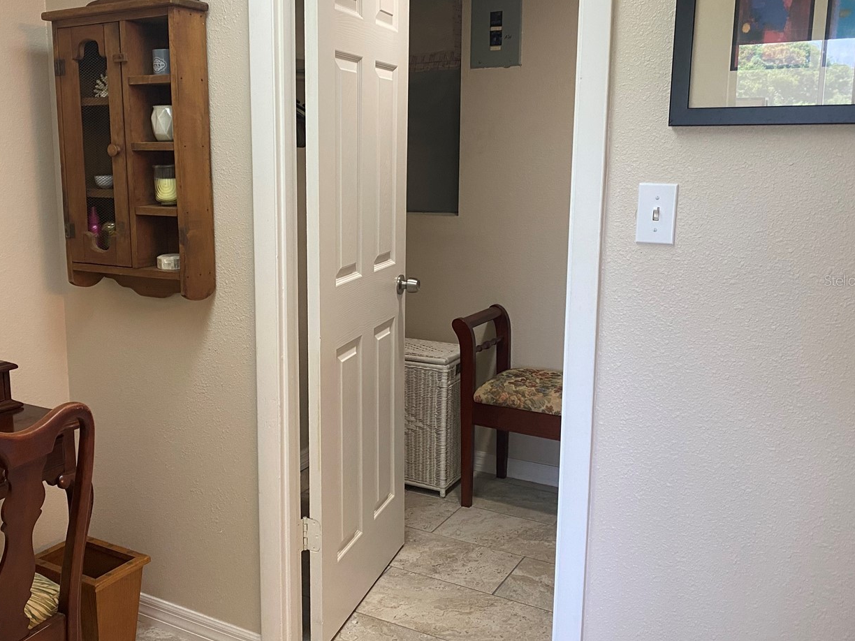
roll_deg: -0.9
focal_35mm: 34
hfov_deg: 53.5
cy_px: 280
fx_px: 840
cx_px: 331
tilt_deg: -8.0
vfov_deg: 41.7
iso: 160
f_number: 1.8
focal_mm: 4.25
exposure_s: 1/60
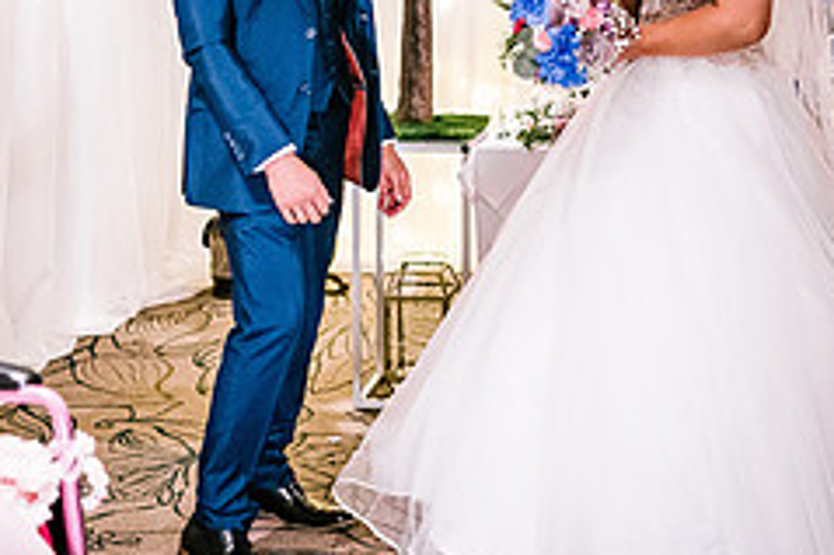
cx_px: 635
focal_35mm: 85
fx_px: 1968
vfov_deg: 15.8
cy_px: 51
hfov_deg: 23.7
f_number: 1.4
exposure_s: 1/250
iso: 2500
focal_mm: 35
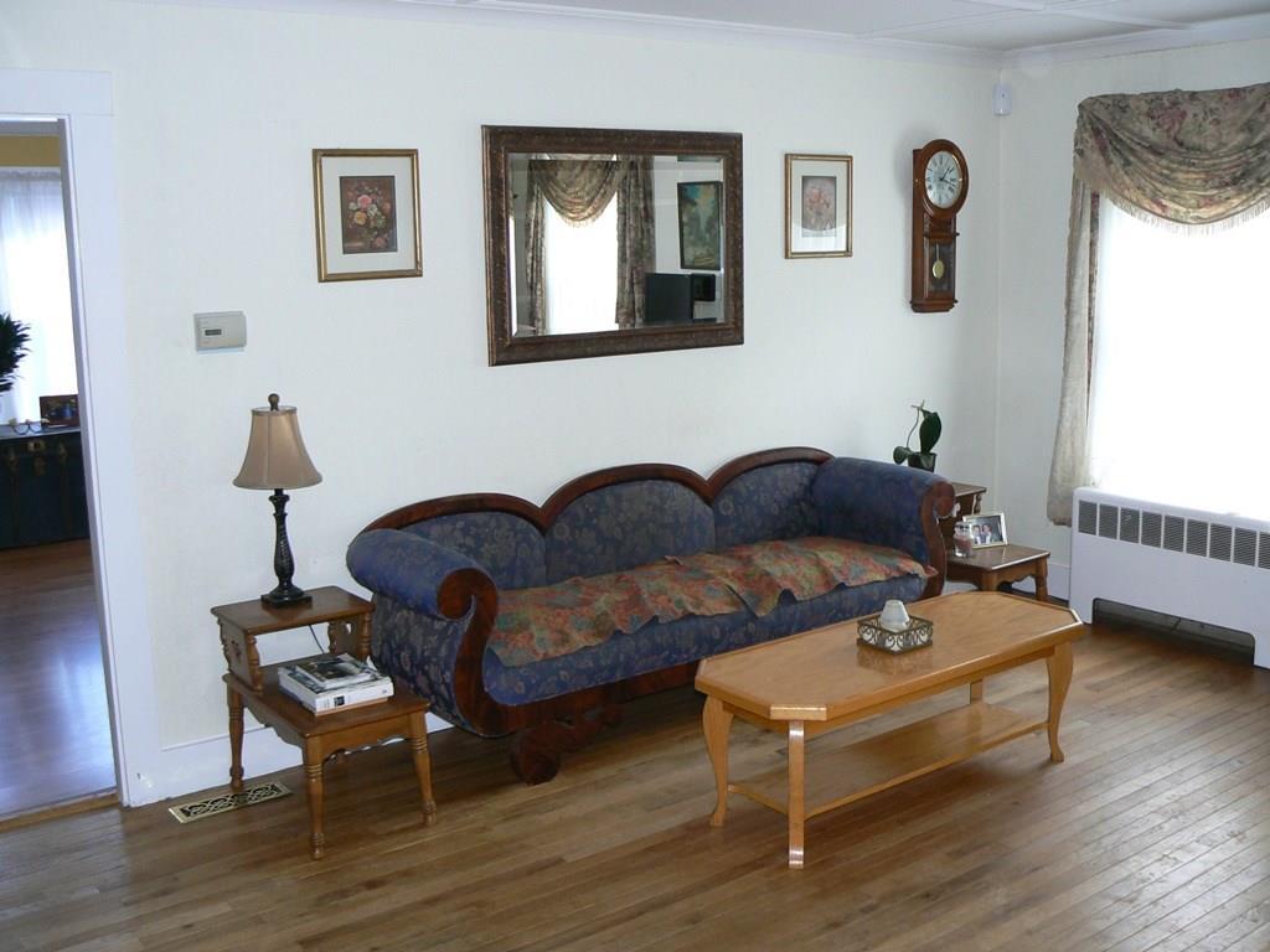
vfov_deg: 39.7
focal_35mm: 36
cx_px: 635
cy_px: 476
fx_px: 1321
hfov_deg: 51.4
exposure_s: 1/30
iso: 125
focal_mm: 6
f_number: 2.8
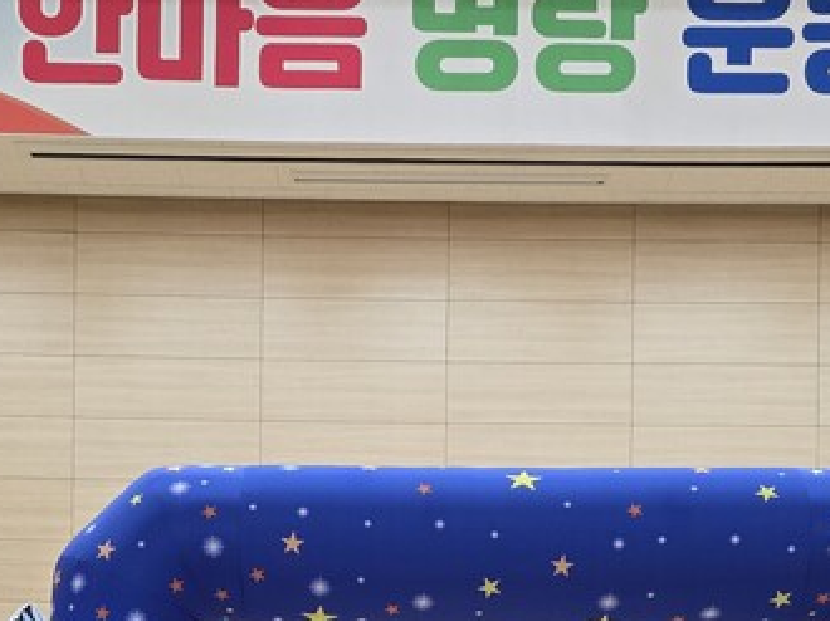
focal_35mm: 67
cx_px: 365
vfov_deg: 20.1
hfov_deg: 29.0
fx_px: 1605
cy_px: 810
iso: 160
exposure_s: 1/120
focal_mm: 6.3
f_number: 1.7
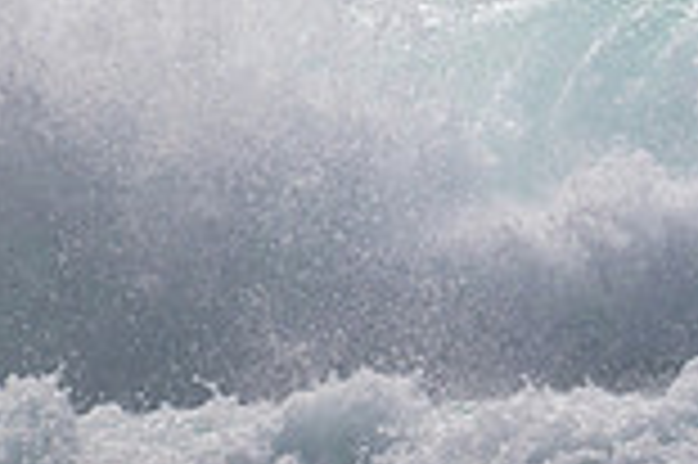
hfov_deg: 0.7
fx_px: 57988
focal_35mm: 2994
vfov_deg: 0.5
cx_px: 1283
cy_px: 38
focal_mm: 800
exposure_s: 1/2000
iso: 450
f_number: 11
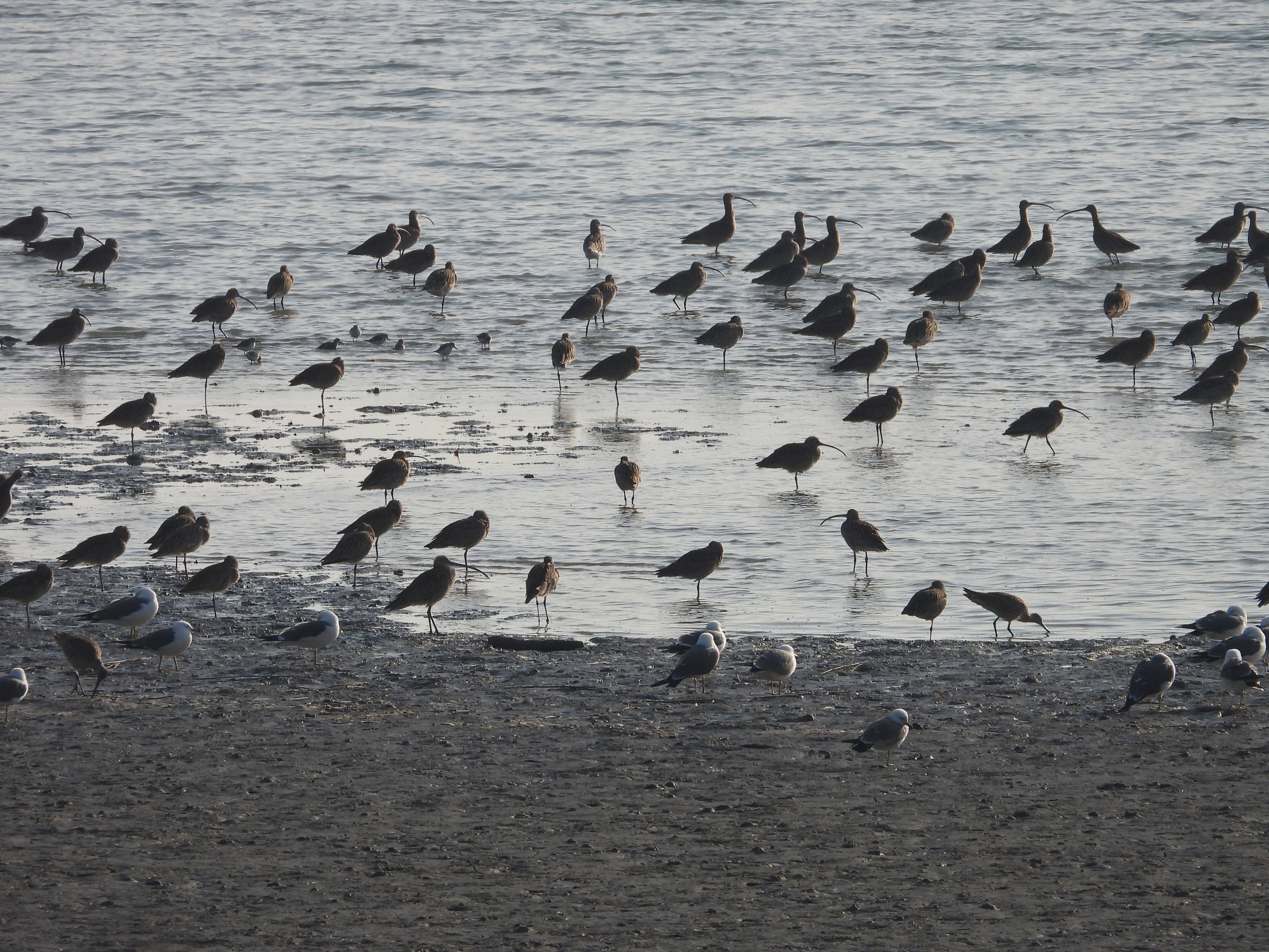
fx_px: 31527
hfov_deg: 2.3
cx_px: 634
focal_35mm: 860
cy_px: 476
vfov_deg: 1.7
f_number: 5.6
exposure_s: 1/800
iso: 100
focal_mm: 155
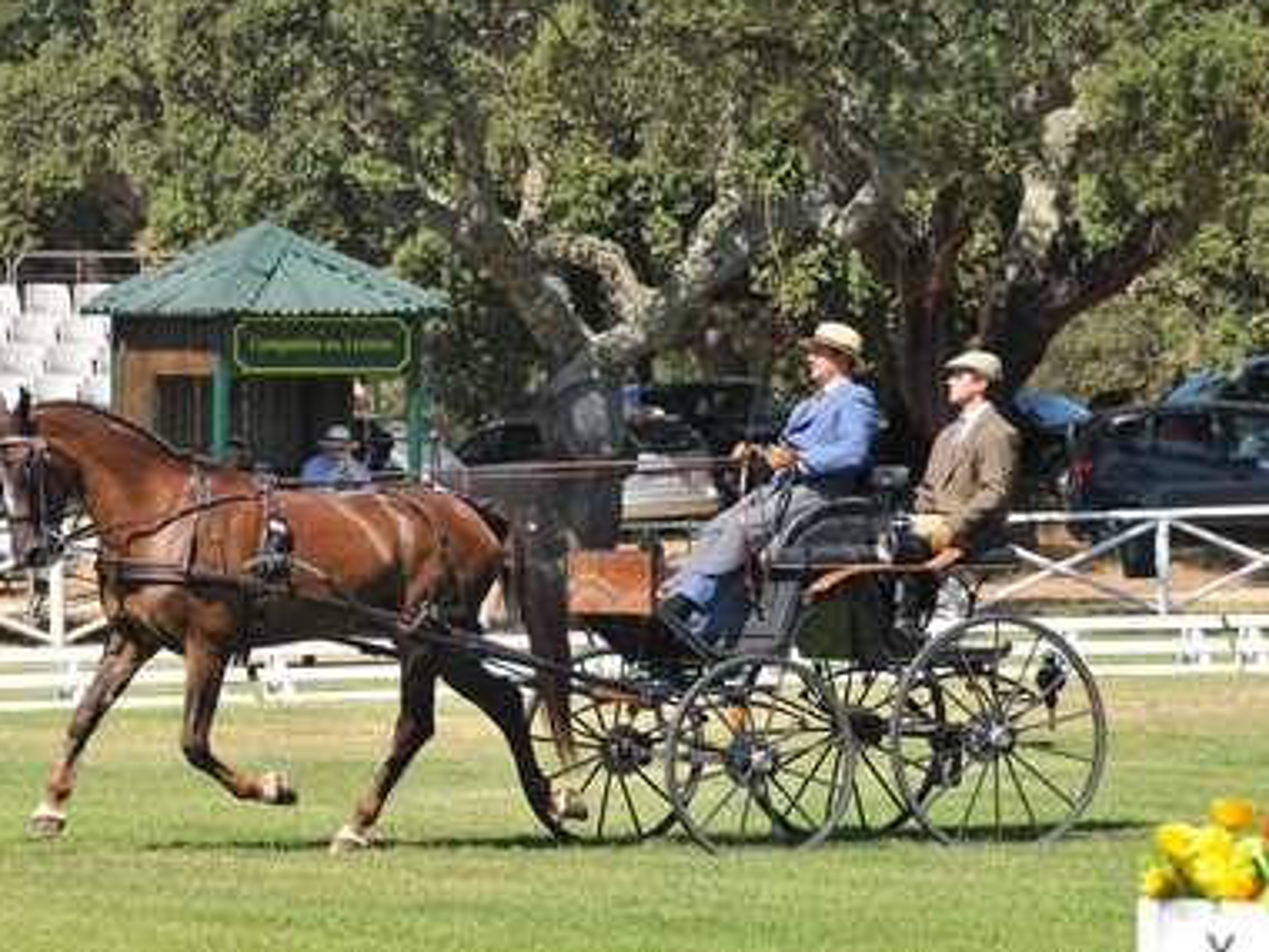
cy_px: 459
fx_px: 9385
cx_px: 561
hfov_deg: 7.7
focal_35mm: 256
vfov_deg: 5.8
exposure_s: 1/800
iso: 400
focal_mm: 150
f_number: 5.6
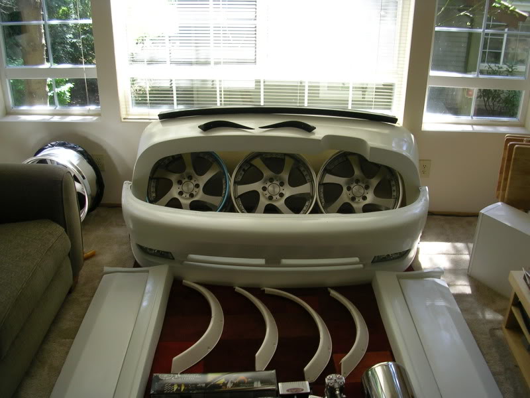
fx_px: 582
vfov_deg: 37.7
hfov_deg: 49.0
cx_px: 265
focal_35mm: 38
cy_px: 199
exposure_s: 1/50.7
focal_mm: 5.8
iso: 50
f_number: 2.8
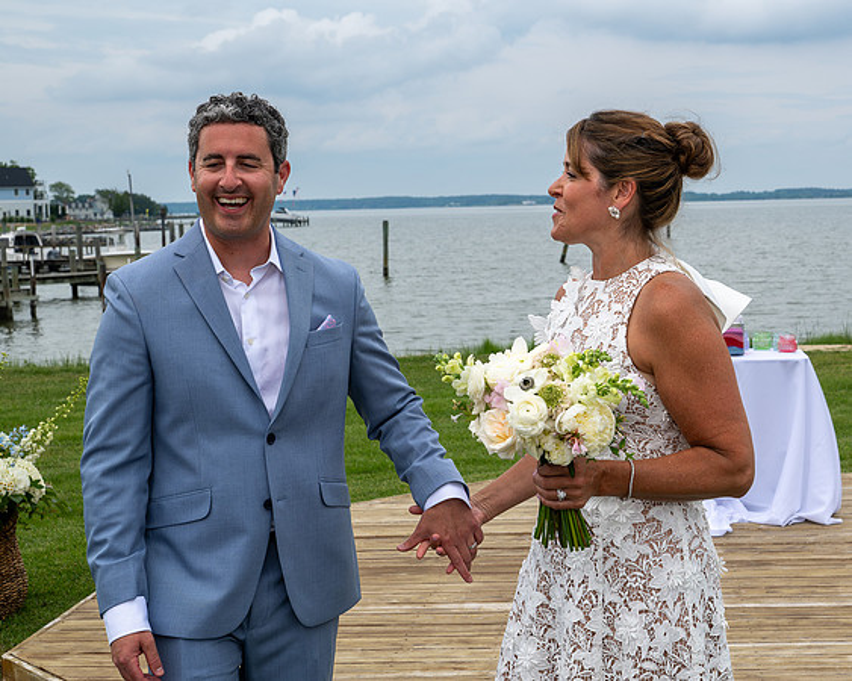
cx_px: 587
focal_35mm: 59
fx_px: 1482
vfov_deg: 25.9
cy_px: 293
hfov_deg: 31.8
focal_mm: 42
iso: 100
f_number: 8
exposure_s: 1/320
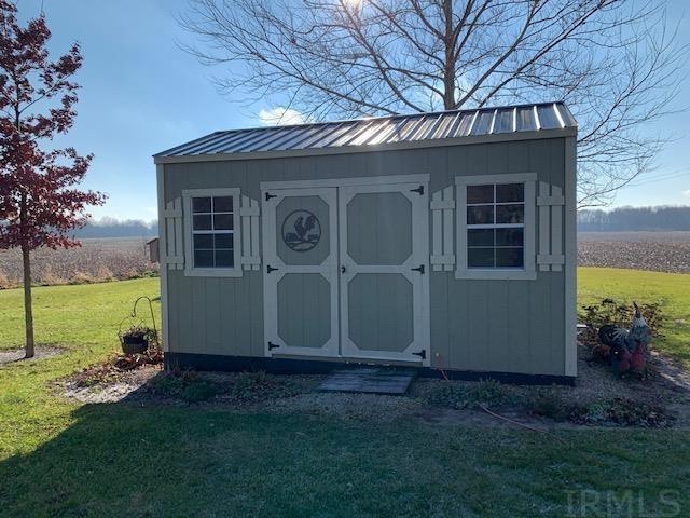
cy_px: 259
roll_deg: +1.3
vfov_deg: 53.1
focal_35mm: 26
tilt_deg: -3.5
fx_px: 518
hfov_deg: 67.3
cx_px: 345
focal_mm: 4.25
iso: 25
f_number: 1.8
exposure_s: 1/3086
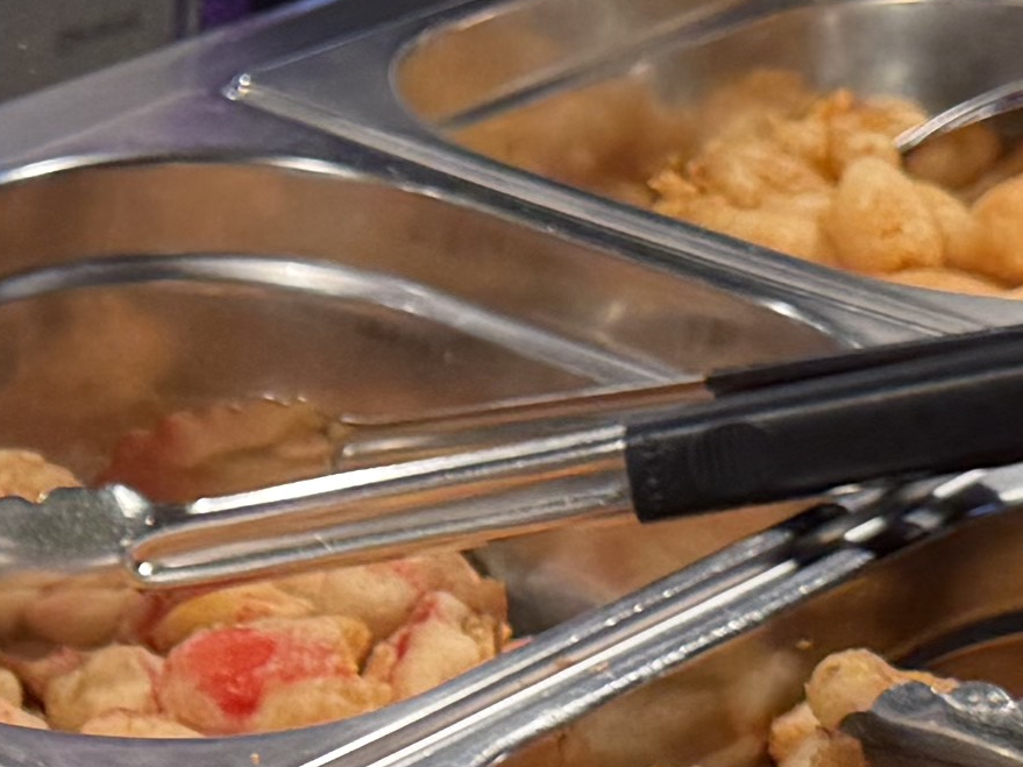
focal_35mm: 156
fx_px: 4610
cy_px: 1195
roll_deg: -2.1
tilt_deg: -32.5
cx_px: -392
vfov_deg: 9.2
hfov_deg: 12.2
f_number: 1.78
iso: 64
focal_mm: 6.76
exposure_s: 1/180
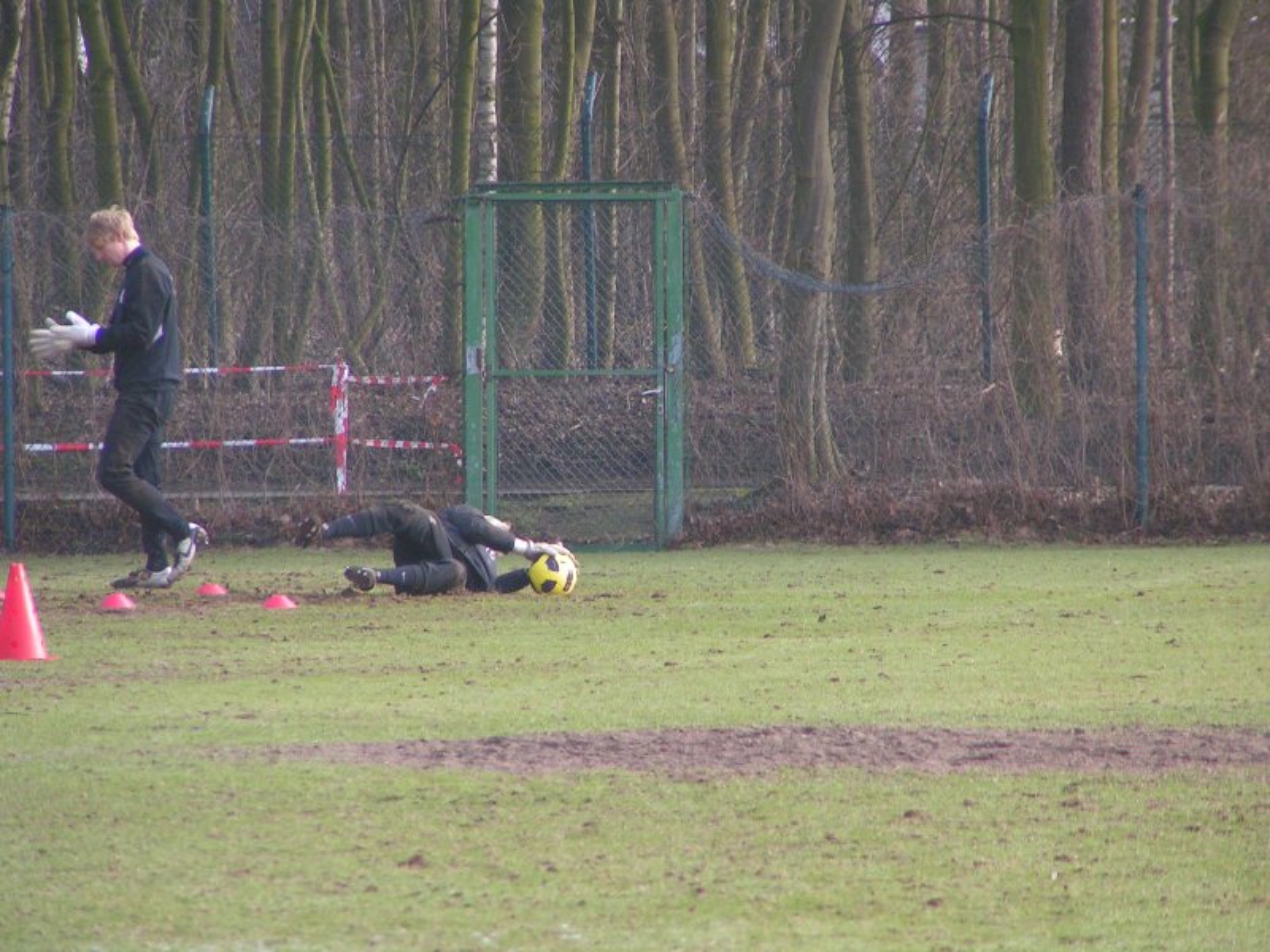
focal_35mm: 380
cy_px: 476
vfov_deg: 3.9
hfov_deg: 5.2
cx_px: 635
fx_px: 13942
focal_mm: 58
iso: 125
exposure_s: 1/400
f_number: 3.5
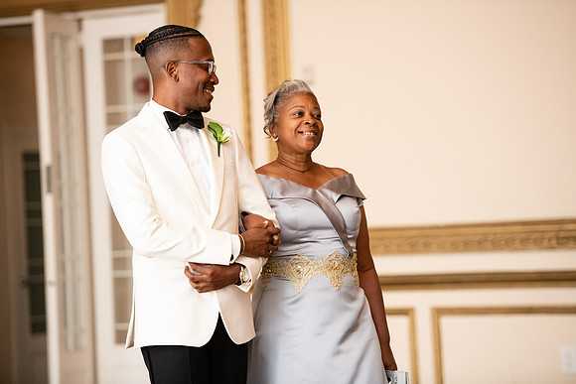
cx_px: 288
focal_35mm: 155
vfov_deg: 8.9
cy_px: 192
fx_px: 2480
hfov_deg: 13.2
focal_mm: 155
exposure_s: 1/400
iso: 3200
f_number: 2.8
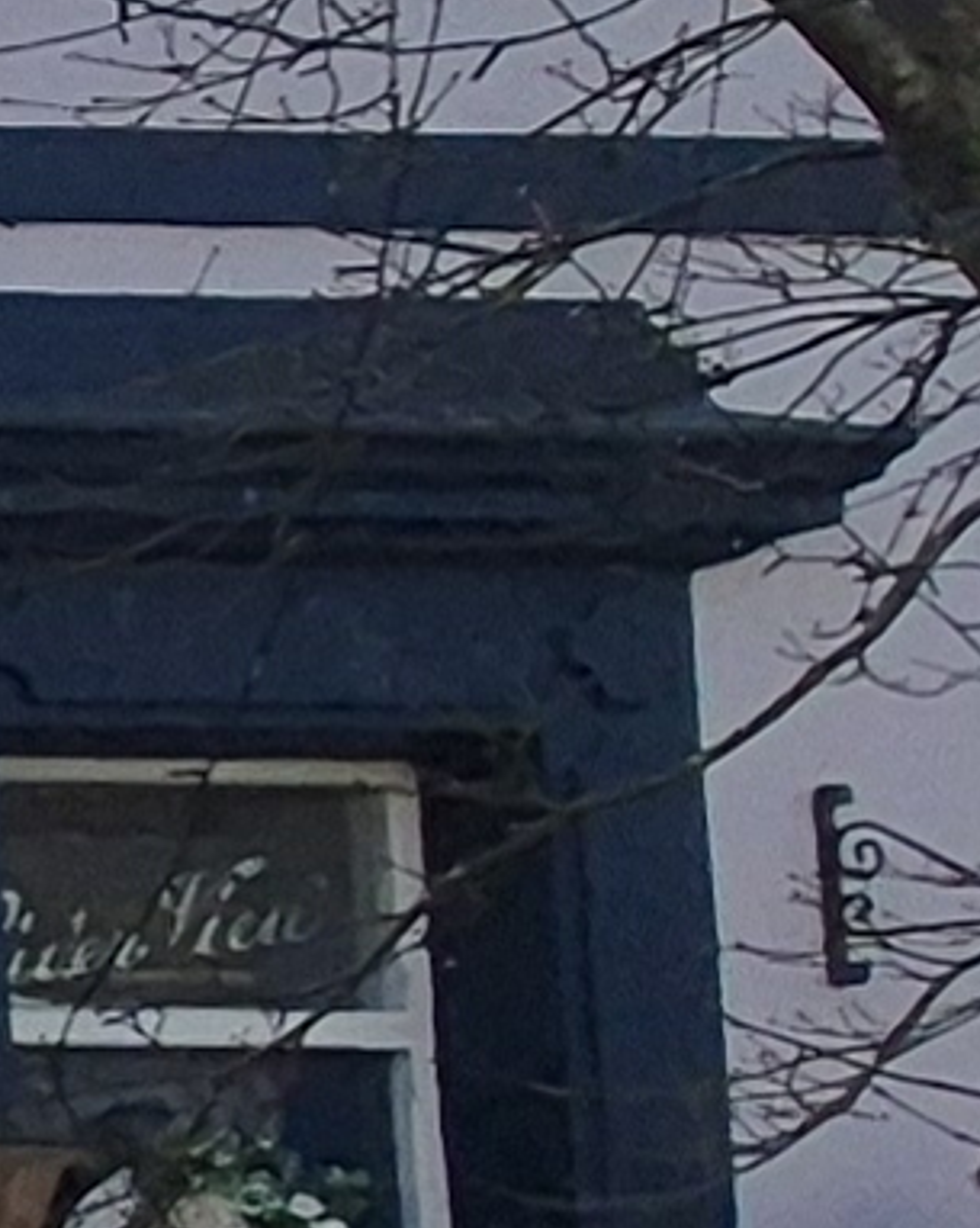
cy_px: 1087
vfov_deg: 14.4
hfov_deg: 6.1
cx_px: -4090
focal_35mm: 133
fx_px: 4828
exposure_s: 1/3848
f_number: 2.2
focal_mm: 2.2
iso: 50
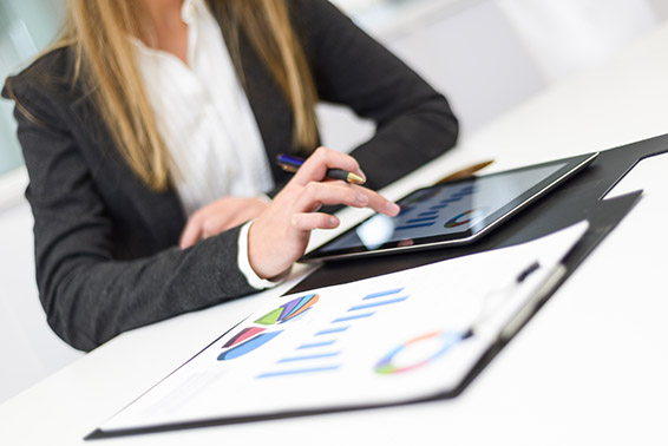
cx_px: 334
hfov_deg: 39.6
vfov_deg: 27.0
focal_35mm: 50
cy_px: 223
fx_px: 928
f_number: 2
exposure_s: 1/160
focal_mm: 50
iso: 160
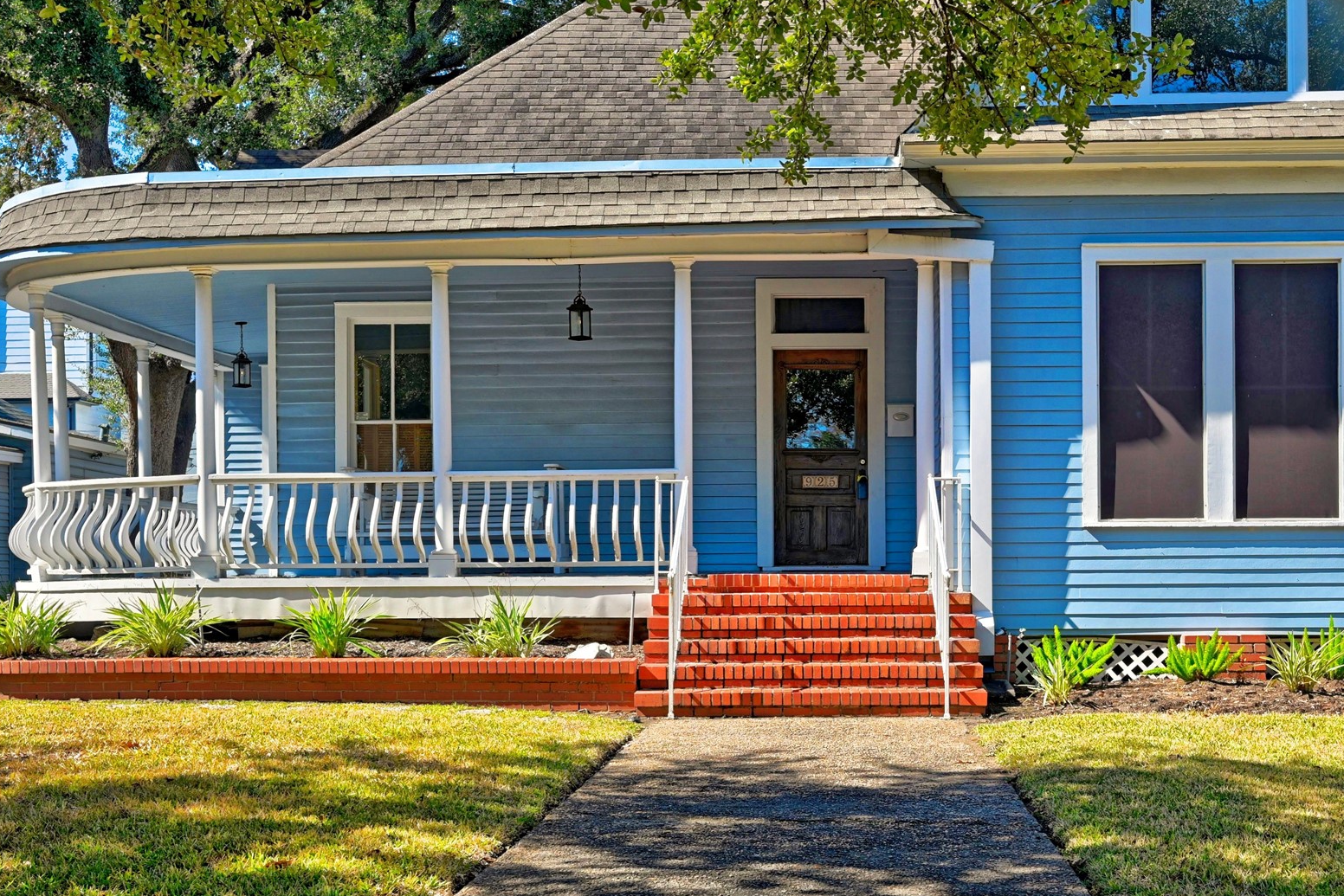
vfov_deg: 31.7
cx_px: 762
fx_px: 1568
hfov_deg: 46.3
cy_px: 592
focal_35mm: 42
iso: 400
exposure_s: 1/320
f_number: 8
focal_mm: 30
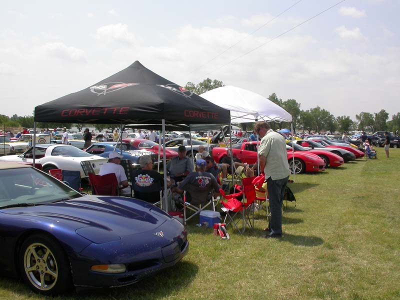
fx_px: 439
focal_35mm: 38
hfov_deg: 49.0
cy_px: 150
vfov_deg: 37.7
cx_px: 200
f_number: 7.5
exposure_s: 1/370
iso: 100
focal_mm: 7.85
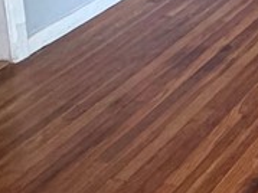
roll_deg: +0.8
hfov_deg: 17.9
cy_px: -220
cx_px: 499
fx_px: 596
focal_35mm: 80
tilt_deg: -7.8
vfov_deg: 14.5
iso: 320
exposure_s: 1/88
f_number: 2.2
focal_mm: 2.22
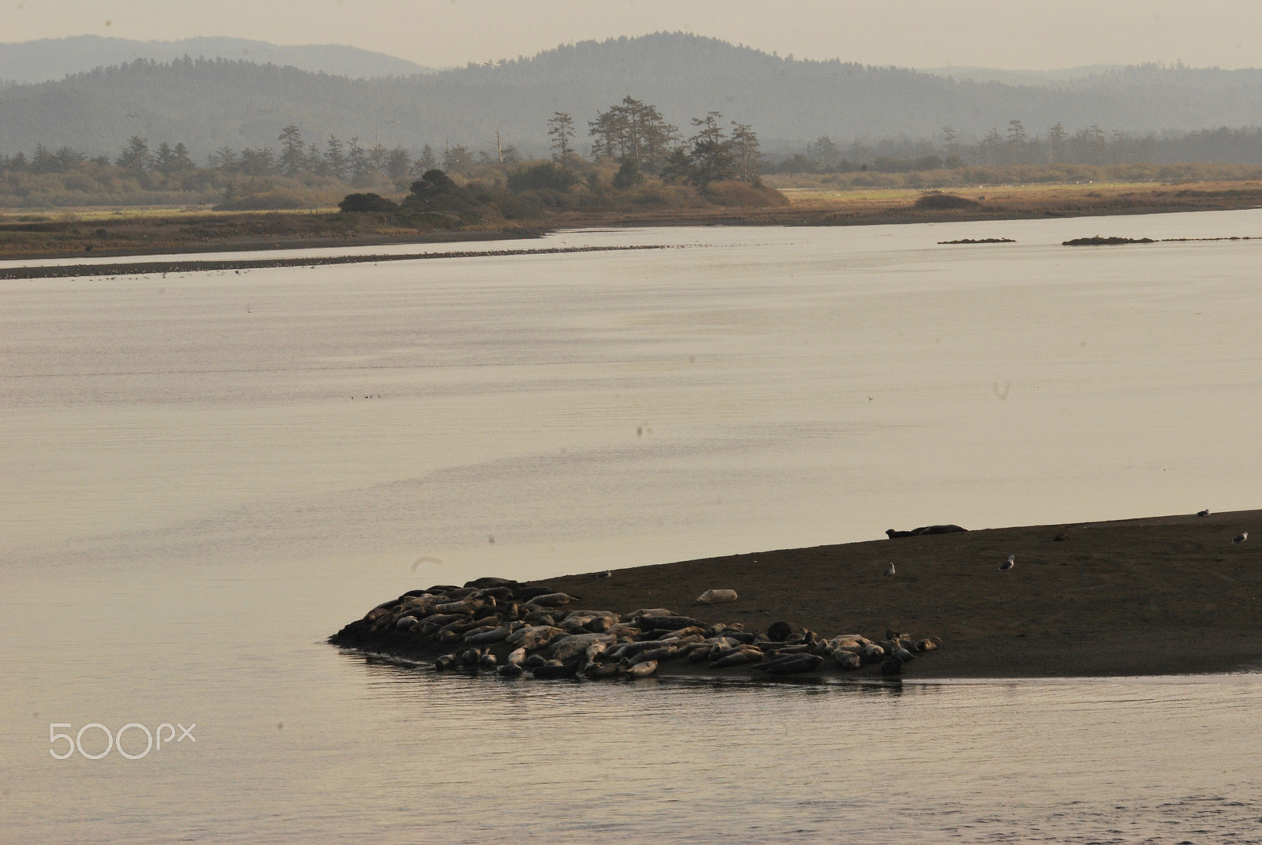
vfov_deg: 6.1
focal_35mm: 225
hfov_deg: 9.1
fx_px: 7897
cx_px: 631
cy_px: 422
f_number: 22
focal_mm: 150
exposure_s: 1/125
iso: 400
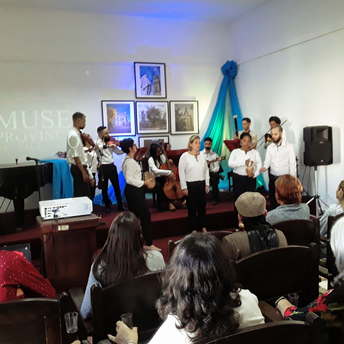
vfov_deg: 44.9
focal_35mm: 37
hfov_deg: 44.9
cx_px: 190
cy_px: 170
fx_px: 416
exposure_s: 1/30
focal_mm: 3.3
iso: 200
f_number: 2.2
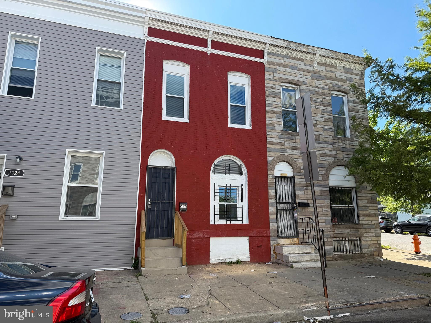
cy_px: 162
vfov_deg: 56.8
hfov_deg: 71.6
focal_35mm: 24
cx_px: 216
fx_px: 299
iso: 100
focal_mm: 6.76
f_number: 1.78
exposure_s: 1/1770
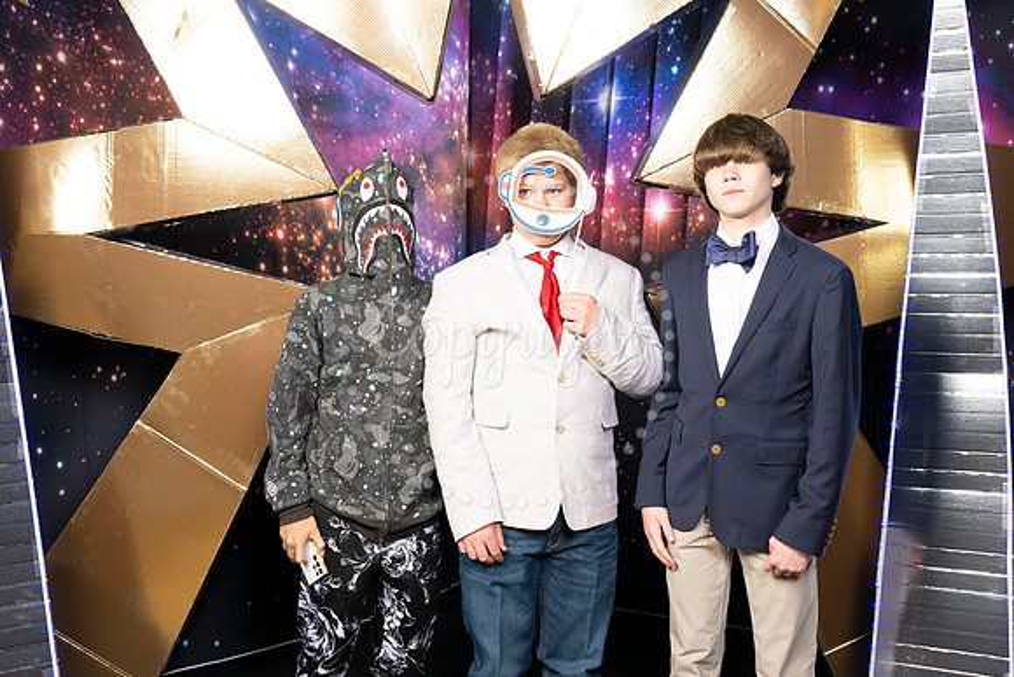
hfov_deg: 46.4
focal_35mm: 42
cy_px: 338
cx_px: 507
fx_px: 1183
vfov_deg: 31.9
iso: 320
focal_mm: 42
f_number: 9
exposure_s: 1/125
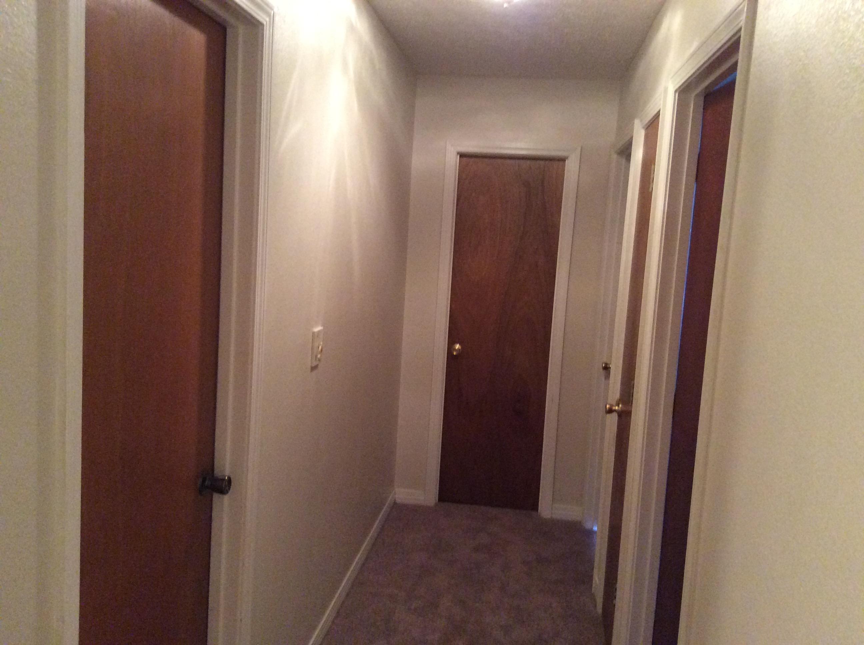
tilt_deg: -7.8
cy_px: 322
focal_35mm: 32
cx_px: 432
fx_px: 798
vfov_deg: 44.1
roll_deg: -2.3
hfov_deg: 56.9
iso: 320
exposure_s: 1/15
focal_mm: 3.3
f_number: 2.4
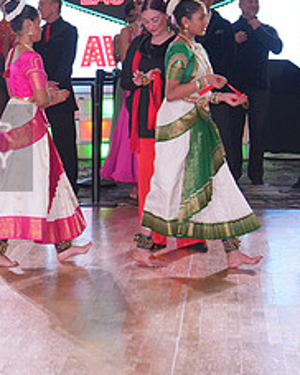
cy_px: 148
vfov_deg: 11.8
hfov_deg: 9.2
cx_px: -147
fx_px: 1807
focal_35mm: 163
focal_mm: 68
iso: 1000
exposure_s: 1/250
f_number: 4
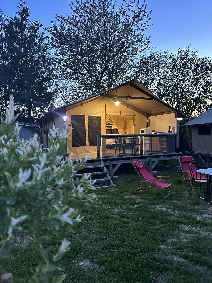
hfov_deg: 56.8
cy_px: 142
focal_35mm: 24
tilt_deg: -1.7
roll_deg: +1.8
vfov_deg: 71.6
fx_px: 196
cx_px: 106
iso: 640
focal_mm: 6.86
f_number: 1.78
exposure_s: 1/33
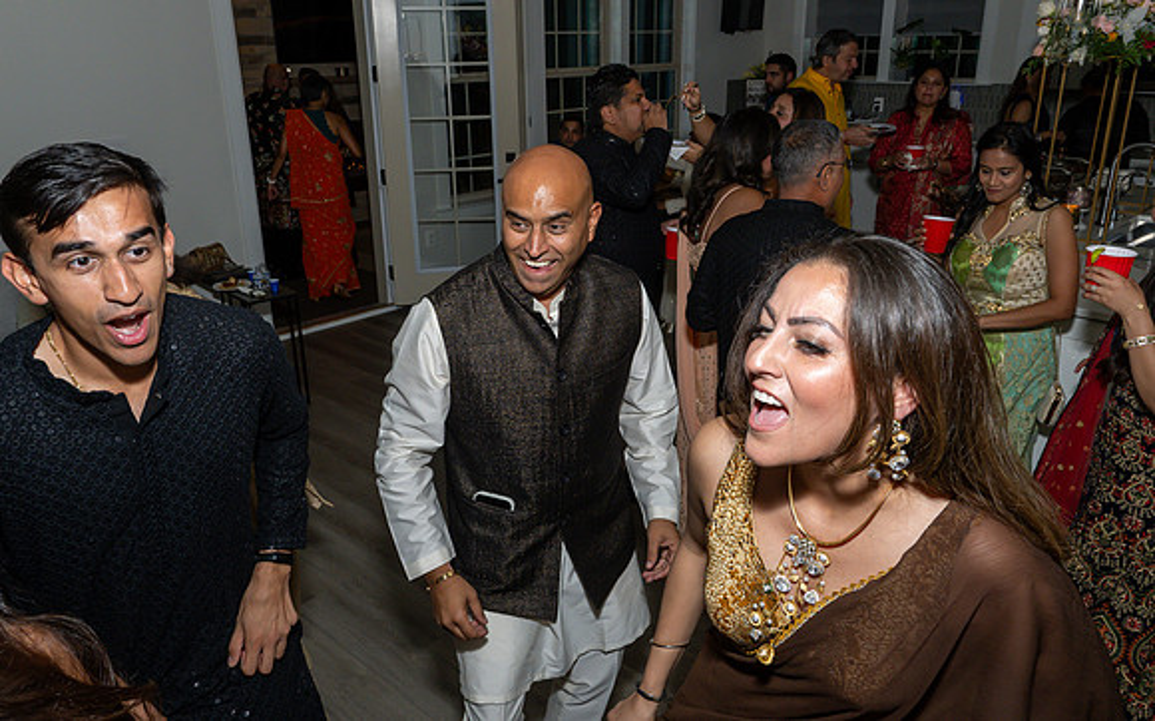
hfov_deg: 70.1
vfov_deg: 47.2
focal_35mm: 26
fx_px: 823
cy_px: 326
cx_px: 578
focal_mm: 17
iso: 800
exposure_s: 1/250
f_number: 8
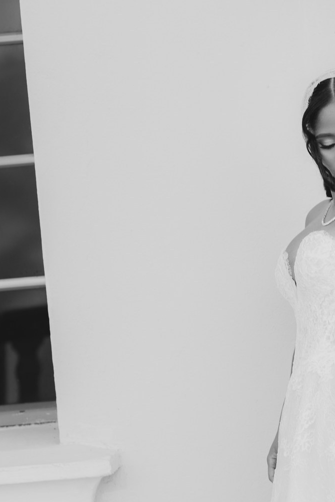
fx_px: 1773
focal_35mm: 127
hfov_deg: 10.7
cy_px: 331
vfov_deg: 16.1
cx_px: 352
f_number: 2.8
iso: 200
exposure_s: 1/200
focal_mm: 50
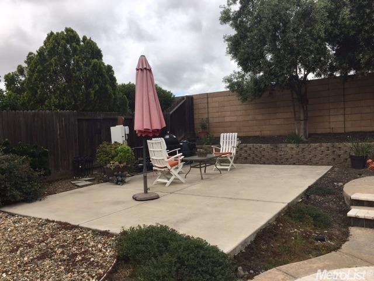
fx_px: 313
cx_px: 187
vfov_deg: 48.2
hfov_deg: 61.7
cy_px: 140
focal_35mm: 29
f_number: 2.2
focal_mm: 4.15
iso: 25
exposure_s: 1/1241
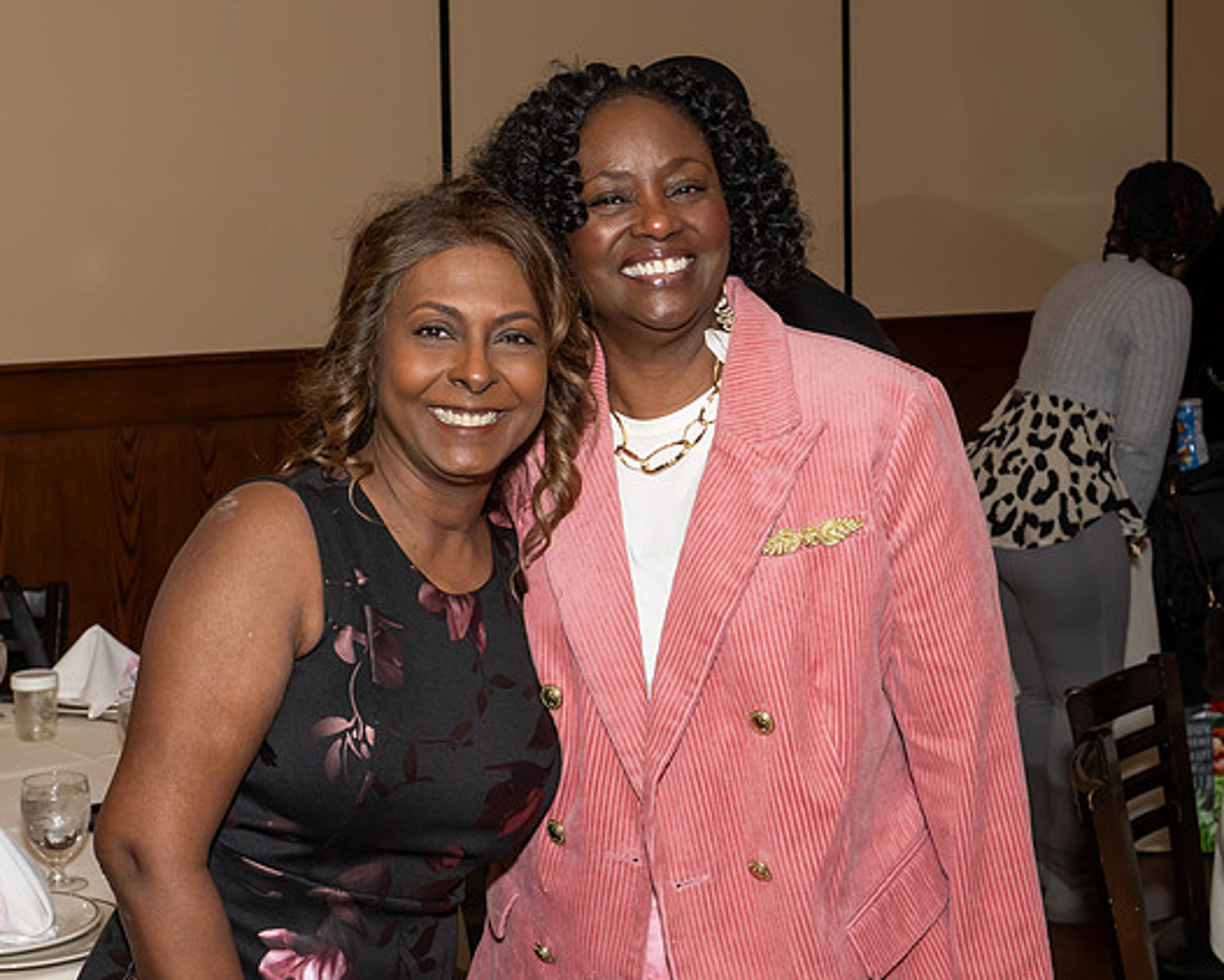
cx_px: 592
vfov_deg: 23.8
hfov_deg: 29.6
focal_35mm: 64
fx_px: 2319
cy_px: 395
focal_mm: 30
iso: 640
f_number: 7.1
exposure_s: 1/250
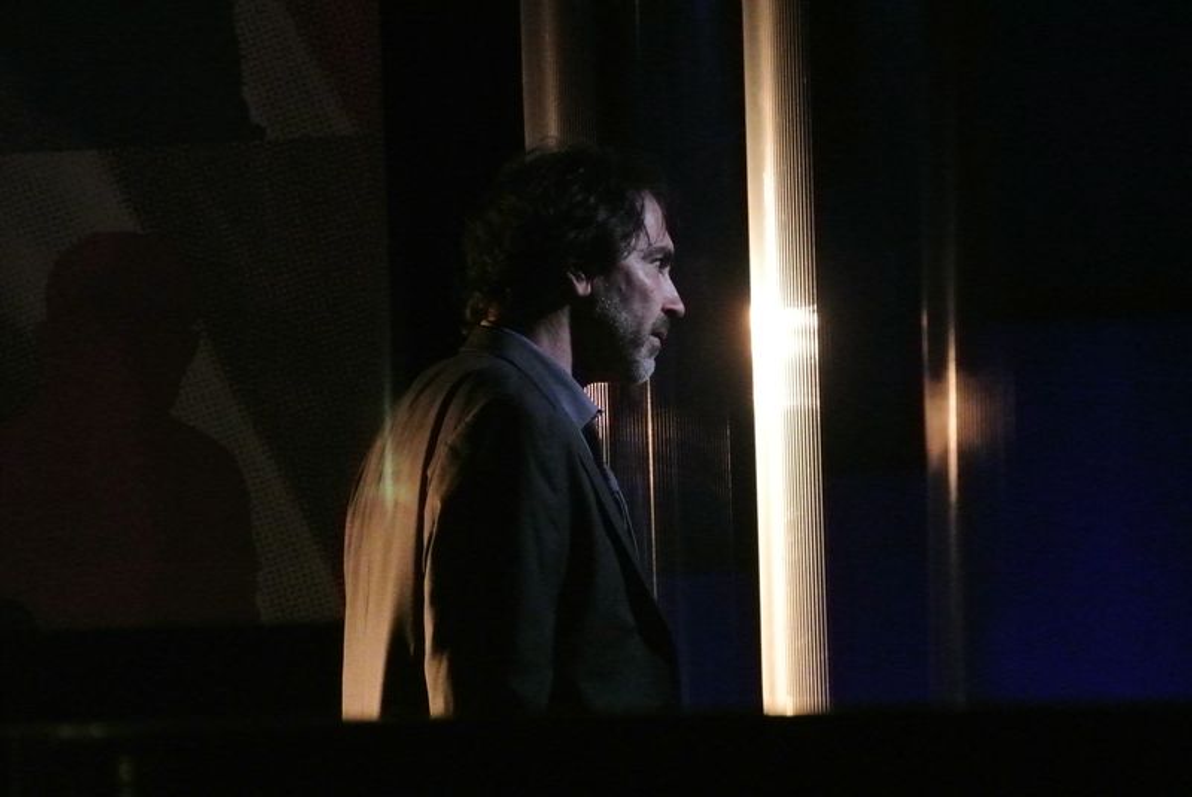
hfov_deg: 9.5
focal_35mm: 216
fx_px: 7158
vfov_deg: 6.4
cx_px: 596
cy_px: 398
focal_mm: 80.1
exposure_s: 1/60
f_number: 5
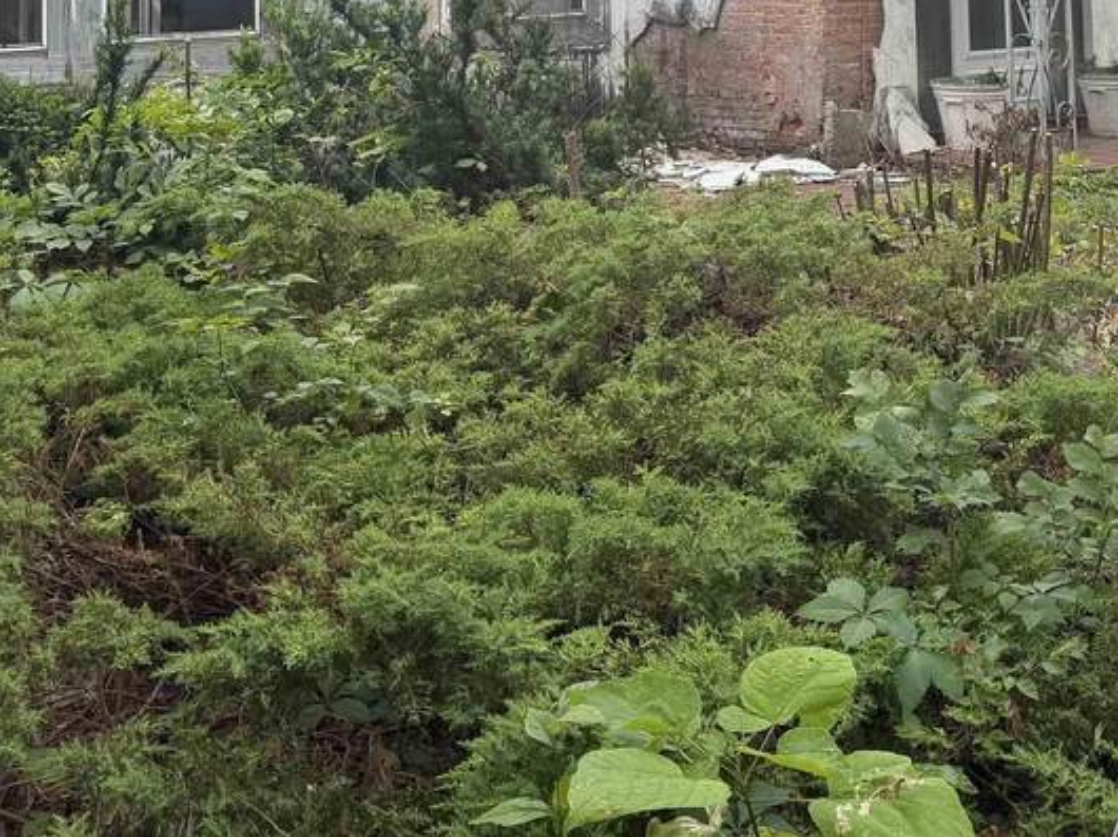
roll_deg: +2.5
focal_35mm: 58
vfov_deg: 23.1
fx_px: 1872
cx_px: 772
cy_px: -173
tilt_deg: +2.3
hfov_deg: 32.9
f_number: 1.78
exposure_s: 1/2232
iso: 100
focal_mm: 6.76
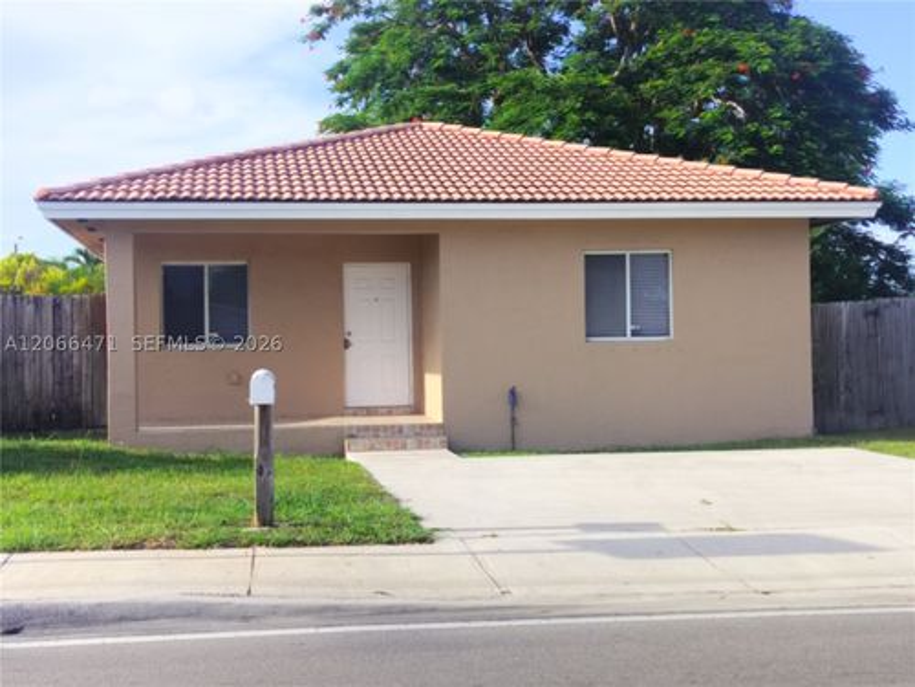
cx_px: 458
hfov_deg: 71.6
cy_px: 344
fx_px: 634
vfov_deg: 56.8
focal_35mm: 24
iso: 50
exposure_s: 1/566
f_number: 1.7
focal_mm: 5.24
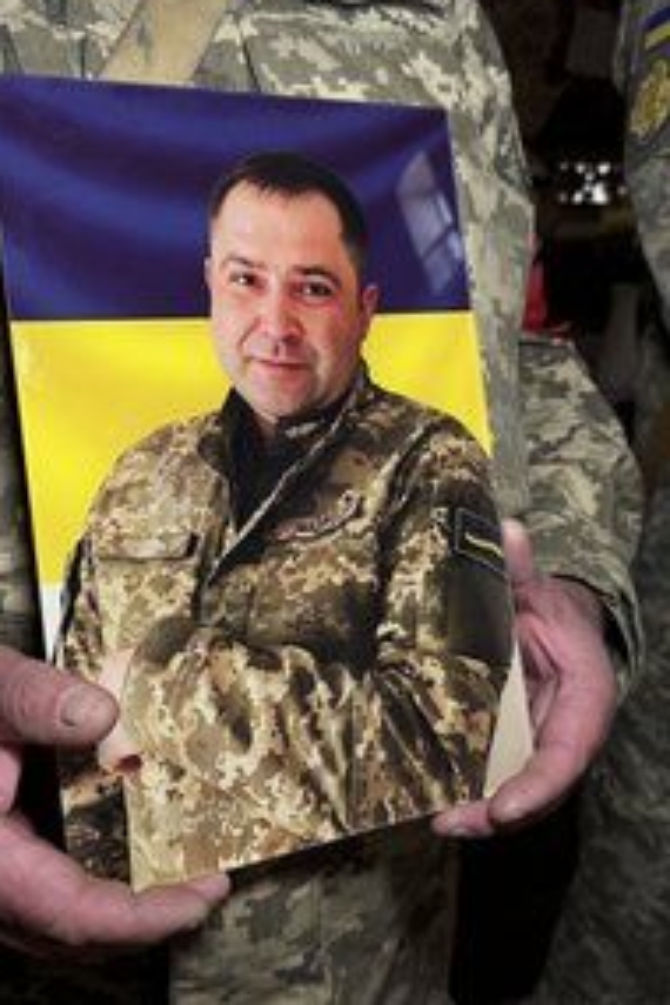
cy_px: 480
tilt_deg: -15.8
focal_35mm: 35
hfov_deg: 37.8
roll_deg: -1.9
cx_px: 307
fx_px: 977
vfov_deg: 54.4
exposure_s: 1/100
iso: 200
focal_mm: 6.76
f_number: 1.78
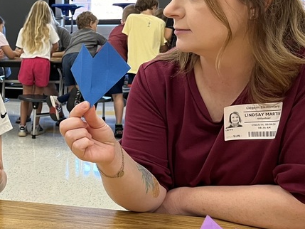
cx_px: -19
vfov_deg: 23.7
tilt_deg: -11.0
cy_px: 127
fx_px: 546
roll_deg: -0.2
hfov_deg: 28.7
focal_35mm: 62
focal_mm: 5.1
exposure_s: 1/60
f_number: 1.6
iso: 125
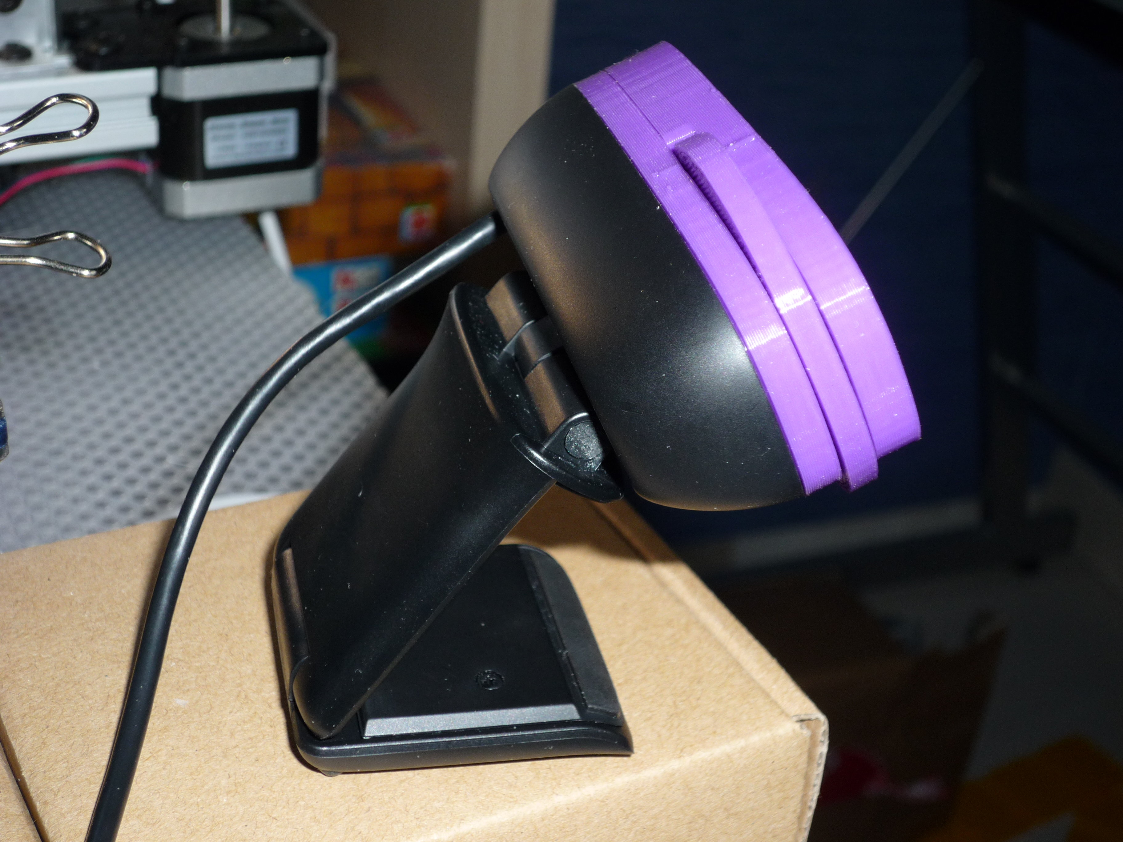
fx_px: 1719
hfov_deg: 36.2
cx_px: 562
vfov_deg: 27.5
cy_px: 421
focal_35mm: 53
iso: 100
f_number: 4.3
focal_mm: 9.3
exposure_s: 1/40
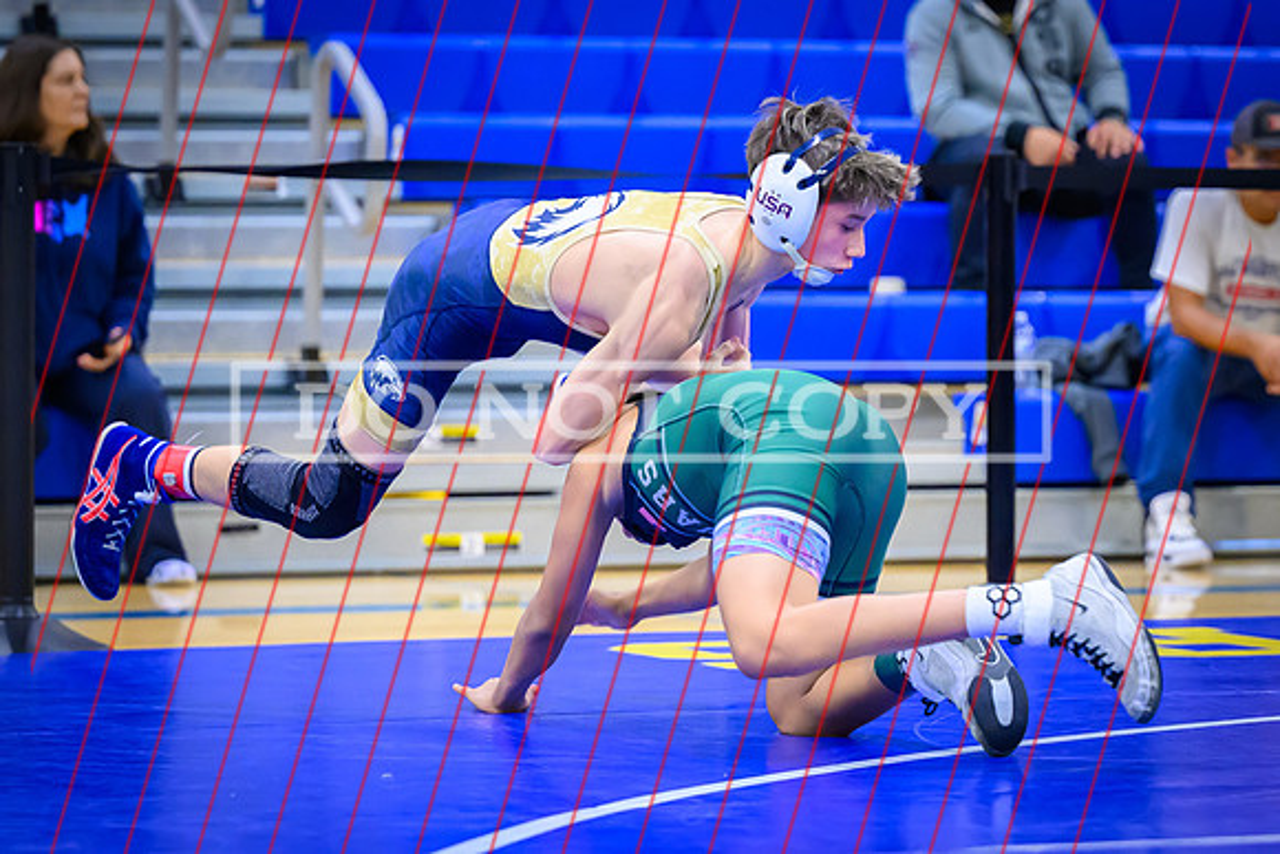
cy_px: 309
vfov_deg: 8.5
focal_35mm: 161
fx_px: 5725
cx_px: 822
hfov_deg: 12.7
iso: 6400
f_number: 2.8
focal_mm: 110
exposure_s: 1/640
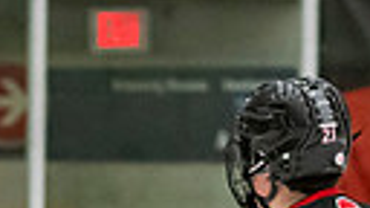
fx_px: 6308
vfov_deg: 1.9
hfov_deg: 3.4
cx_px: 256
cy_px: 512
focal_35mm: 643
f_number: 3.2
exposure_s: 1/640
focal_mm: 90
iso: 2000
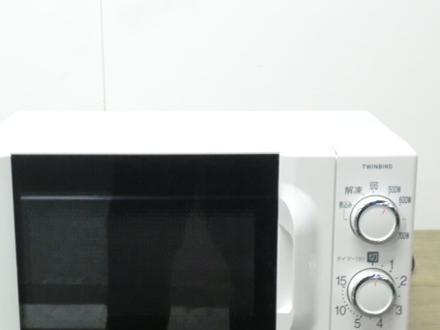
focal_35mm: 76
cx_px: 188
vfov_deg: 19.3
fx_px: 966
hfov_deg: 25.6
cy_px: 223
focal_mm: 9.8
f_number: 4.5
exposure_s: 1/25
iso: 800
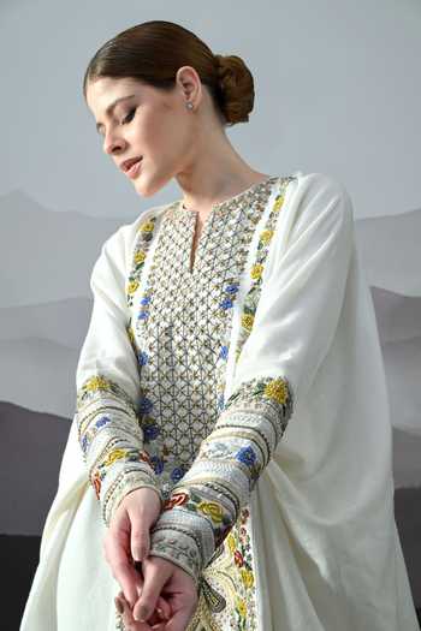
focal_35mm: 62
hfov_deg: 21.9
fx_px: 1087
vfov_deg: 32.4
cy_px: 316
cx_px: 210
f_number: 8
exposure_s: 1/160
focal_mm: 62
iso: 250
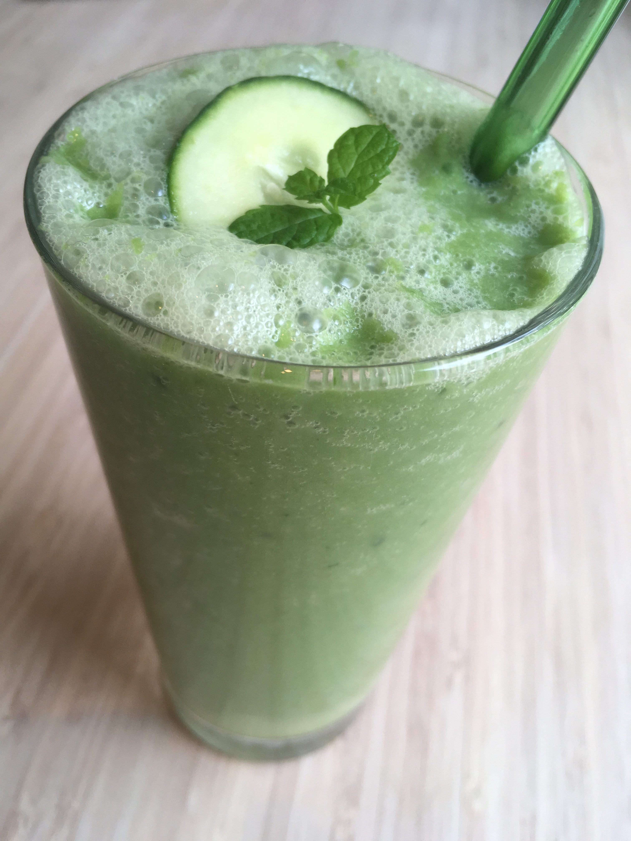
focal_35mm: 29
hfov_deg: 48.2
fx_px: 705
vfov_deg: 61.7
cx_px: 316
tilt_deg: -50.8
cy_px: 420
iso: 32
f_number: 2.2
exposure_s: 1/100
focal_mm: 4.15
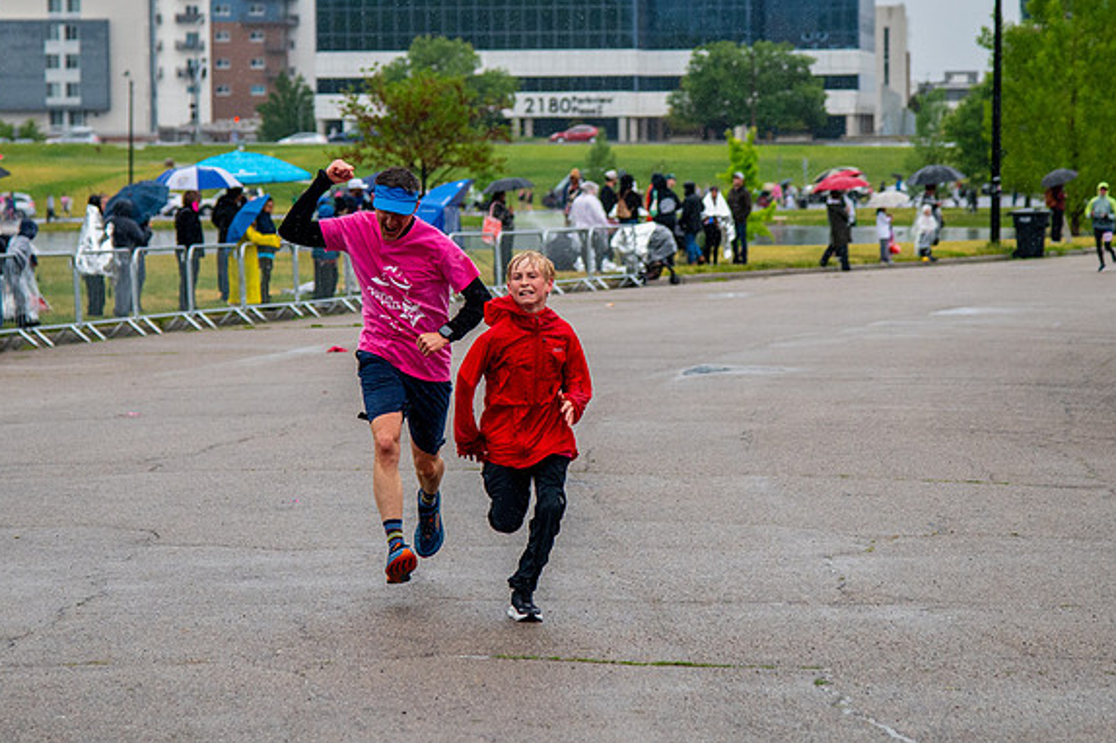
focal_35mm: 142
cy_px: 268
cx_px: 577
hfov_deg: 14.5
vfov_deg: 9.6
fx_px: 4399
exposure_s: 1/2500
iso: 1600
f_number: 4
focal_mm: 86
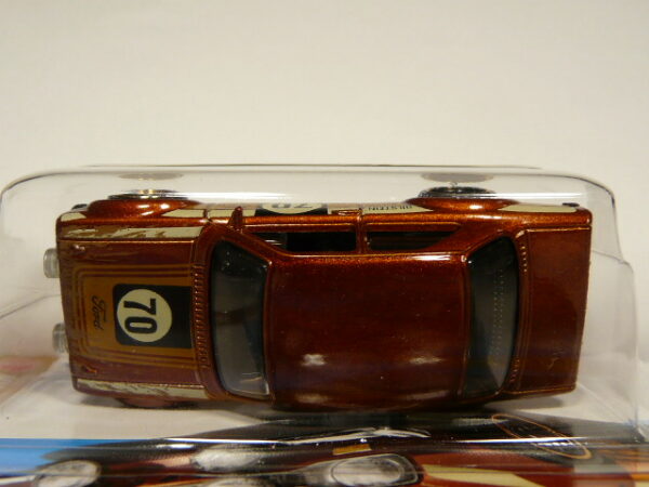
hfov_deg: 46.8
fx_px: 750
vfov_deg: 36.0
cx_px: 324
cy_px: 244
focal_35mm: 40
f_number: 2.8
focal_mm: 4.6
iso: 100
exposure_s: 1/125
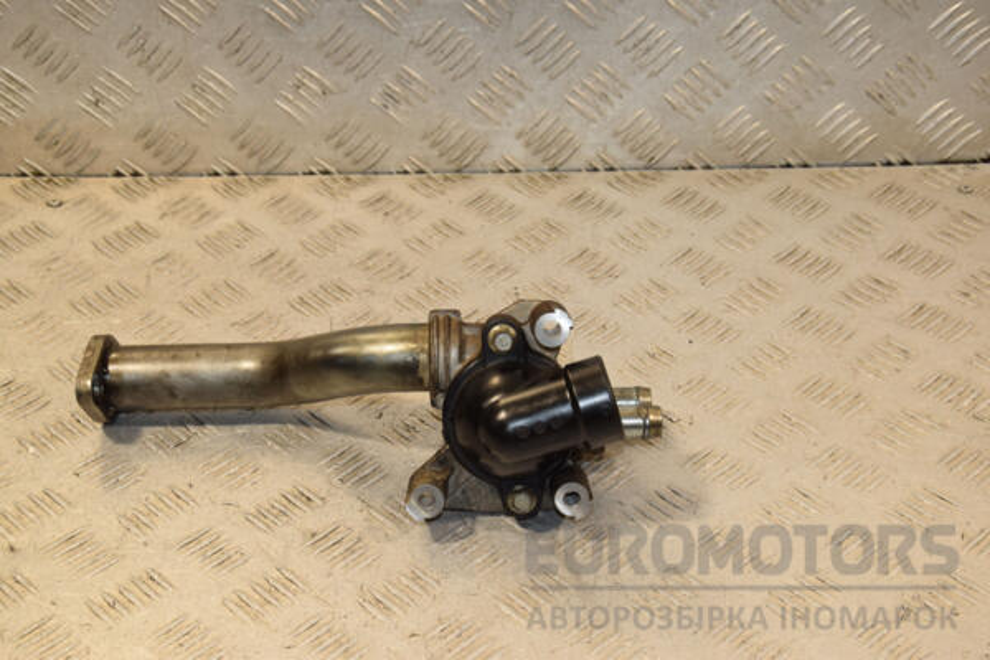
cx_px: 495
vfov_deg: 21.6
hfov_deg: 31.9
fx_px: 1732
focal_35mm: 63
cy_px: 330
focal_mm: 42
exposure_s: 1/200
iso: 800
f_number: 7.1
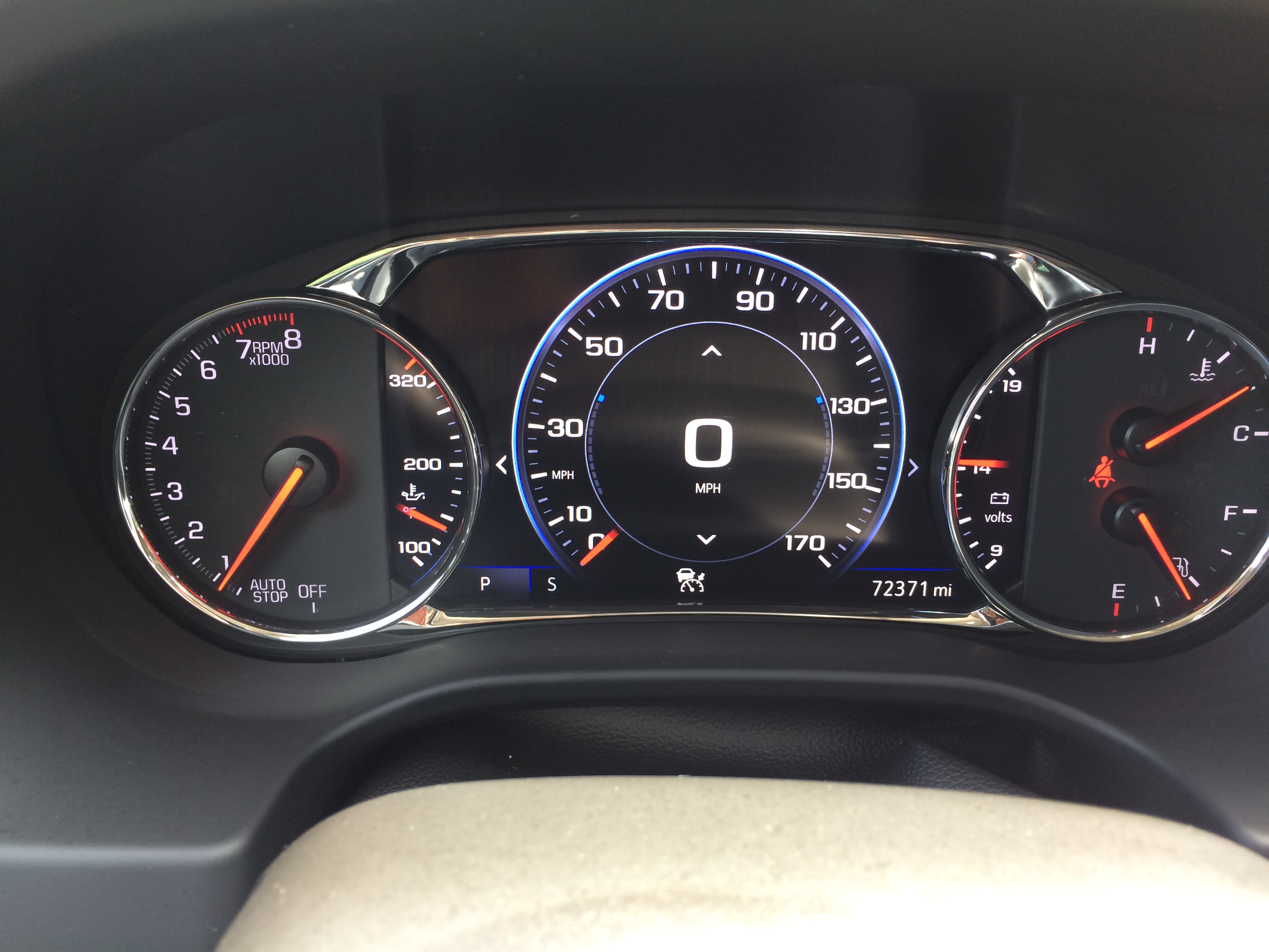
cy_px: 476
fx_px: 1063
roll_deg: -2.5
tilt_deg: -26.5
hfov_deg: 61.7
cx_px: 634
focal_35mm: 29
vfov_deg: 48.2
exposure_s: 1/30
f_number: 2.2
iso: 40
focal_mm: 4.15
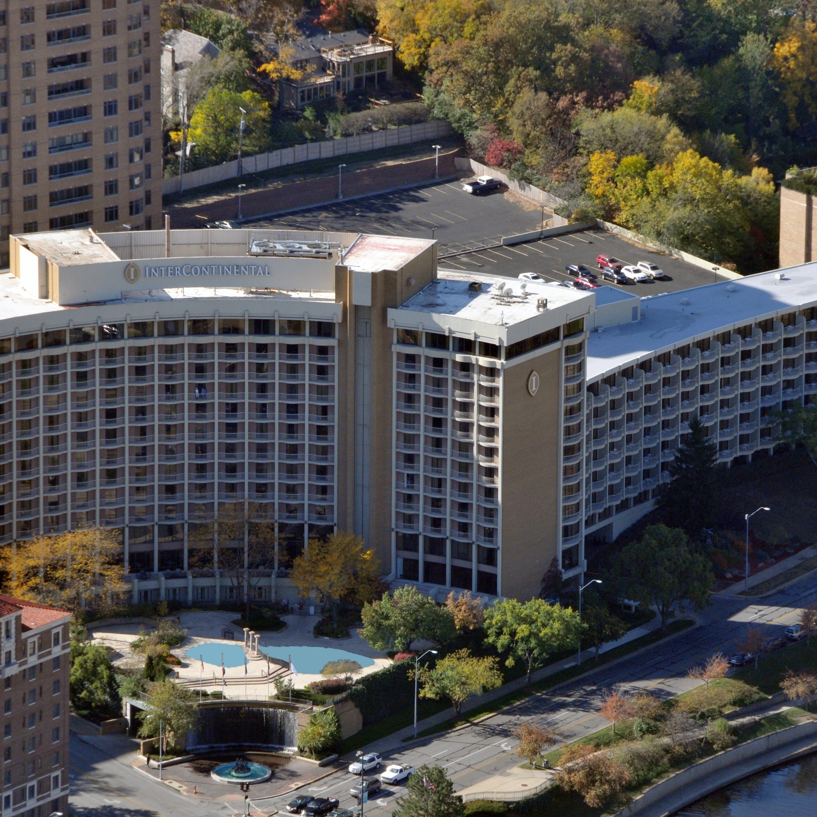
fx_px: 10254
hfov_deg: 4.6
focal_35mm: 384
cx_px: 448
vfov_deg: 4.6
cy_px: 408
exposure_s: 1/500
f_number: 10
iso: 400
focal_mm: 200
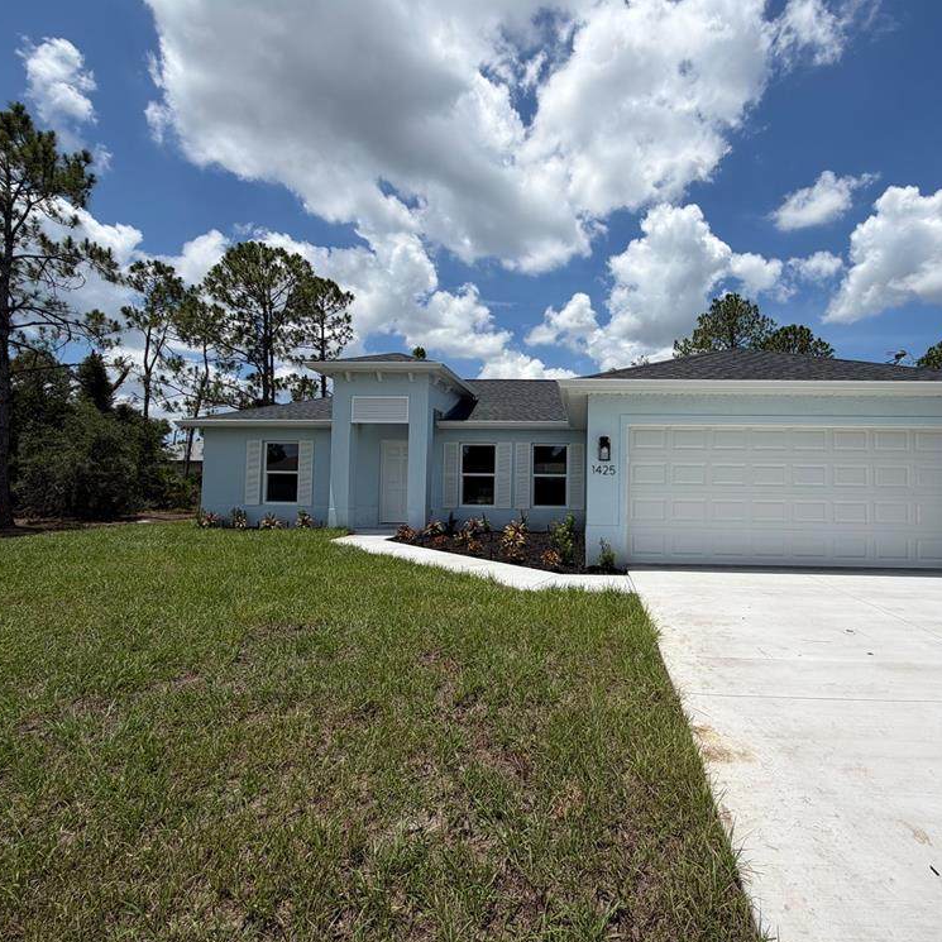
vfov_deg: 84.0
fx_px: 523
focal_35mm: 17
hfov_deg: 82.8
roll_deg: -0.8
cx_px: 570
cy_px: 464
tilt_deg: +2.6
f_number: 2.2
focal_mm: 2.22
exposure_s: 1/1901
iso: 20
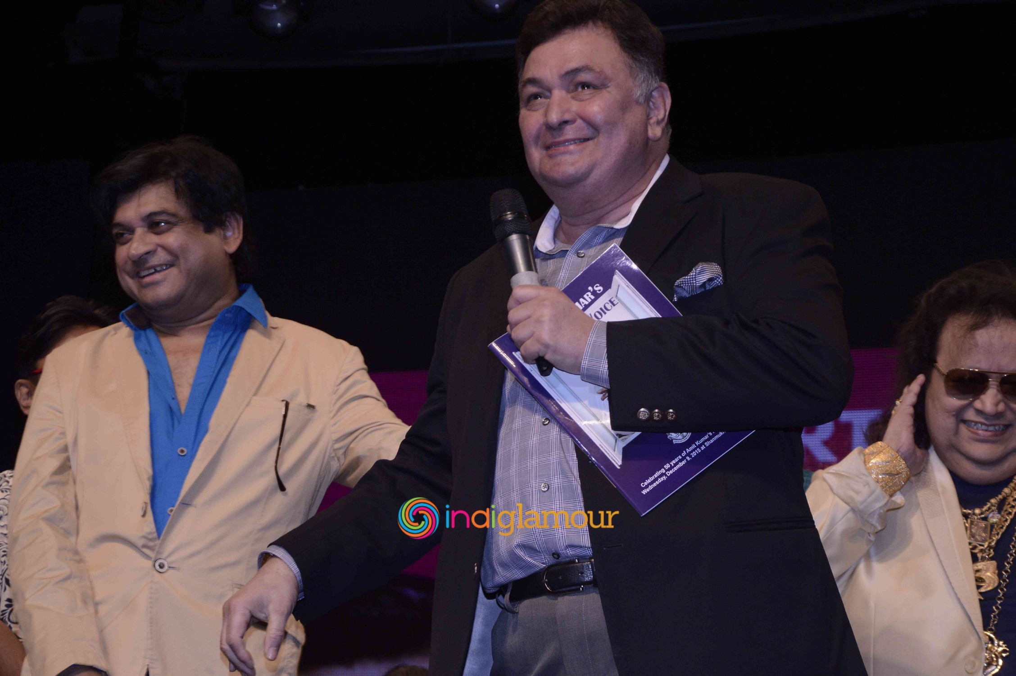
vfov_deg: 10.7
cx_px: 508
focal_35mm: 128
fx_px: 3595
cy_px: 338
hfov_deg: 16.1
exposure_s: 1/200
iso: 800
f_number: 8
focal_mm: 85
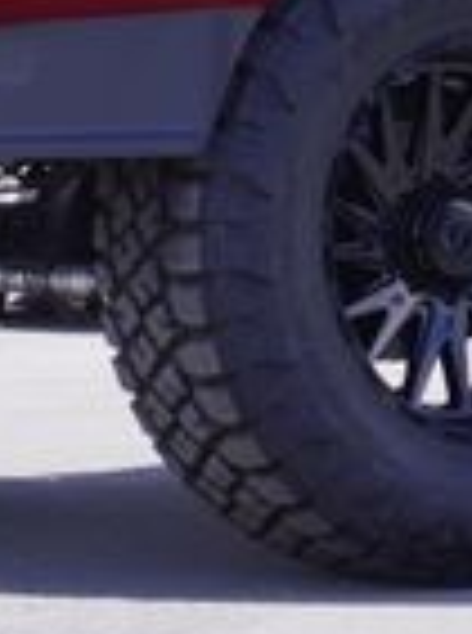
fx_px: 2761
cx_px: 373
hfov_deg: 9.7
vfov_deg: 12.5
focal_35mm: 151
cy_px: -283
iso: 100
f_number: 7.1
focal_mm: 23
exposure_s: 1/100
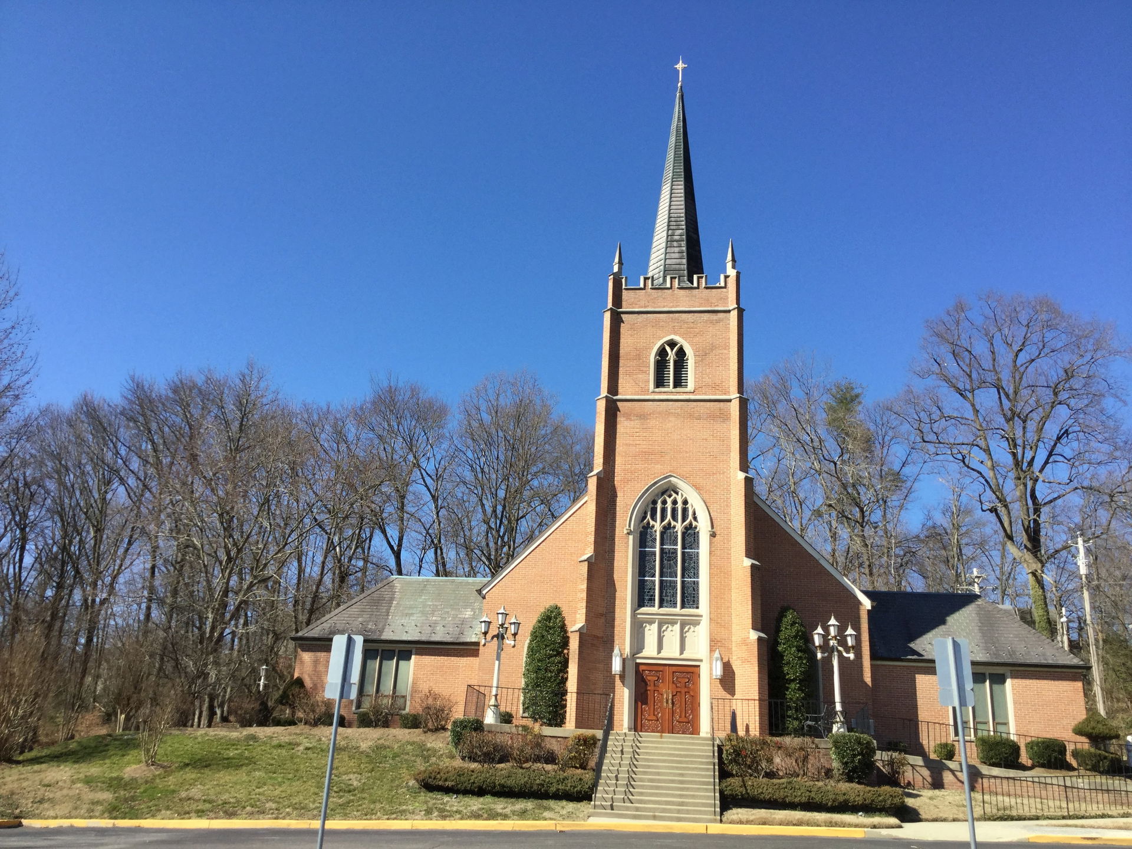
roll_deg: -3.4
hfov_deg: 58.4
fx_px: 1014
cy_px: 424
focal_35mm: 31
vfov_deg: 45.4
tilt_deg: +20.0
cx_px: 566
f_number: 2.4
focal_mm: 3.3
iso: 25
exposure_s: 1/867
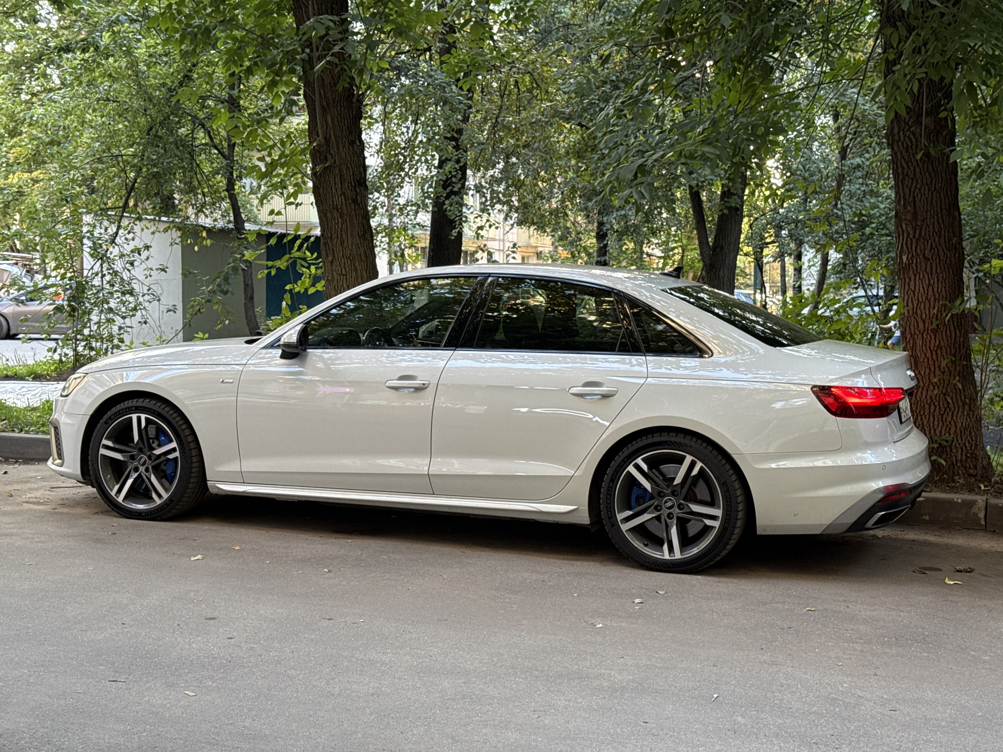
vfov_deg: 30.3
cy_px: 376
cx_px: 502
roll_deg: -0.4
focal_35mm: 48
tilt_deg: -3.3
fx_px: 1391
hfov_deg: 39.7
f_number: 1.78
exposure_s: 1/60
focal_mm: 6.76
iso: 100
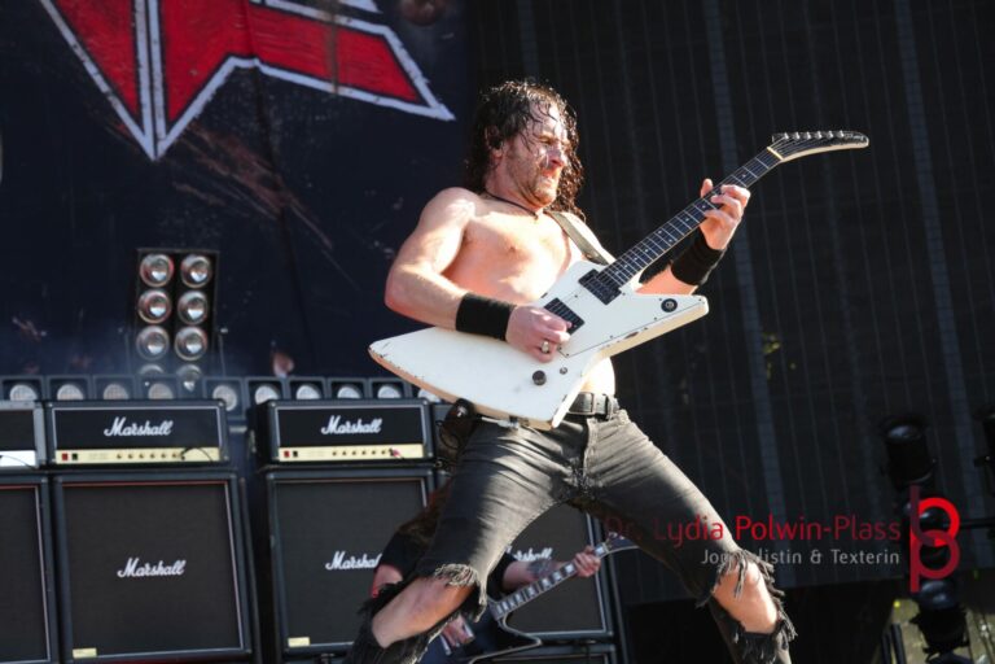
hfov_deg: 20.6
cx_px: 498
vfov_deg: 13.8
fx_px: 2736
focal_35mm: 99
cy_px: 332
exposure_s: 1/160
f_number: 5
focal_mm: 66
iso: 125
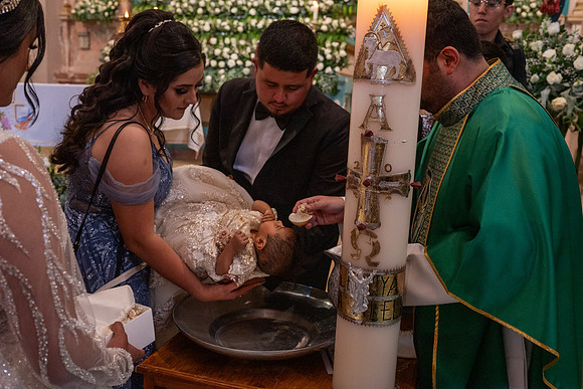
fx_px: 567
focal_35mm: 35
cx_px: 292
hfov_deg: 54.4
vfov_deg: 37.9
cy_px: 194
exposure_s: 1/100
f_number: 5
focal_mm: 35
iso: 2500
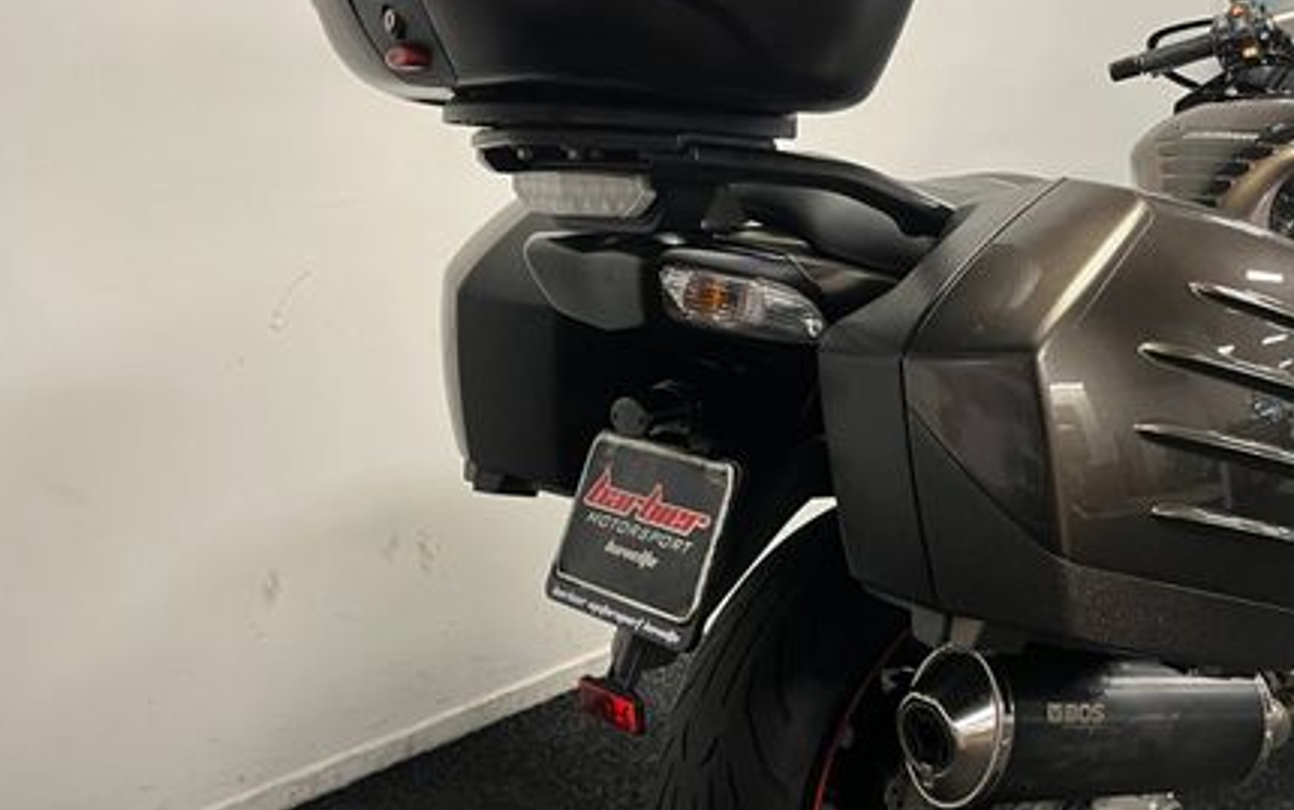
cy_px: 304
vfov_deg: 31.1
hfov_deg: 47.8
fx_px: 1446
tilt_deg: -14.8
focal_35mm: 41
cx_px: 797
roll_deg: +1.1
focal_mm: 5.1
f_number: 1.6
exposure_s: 1/50
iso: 125
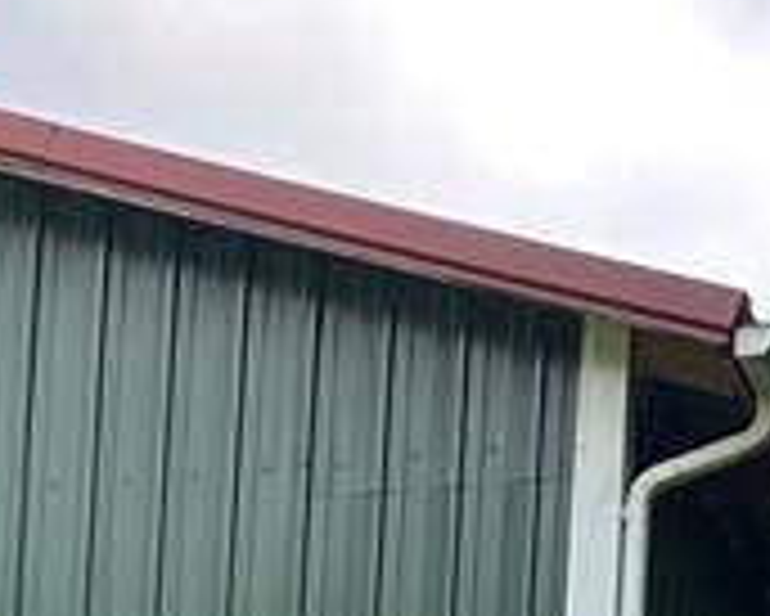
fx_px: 3192
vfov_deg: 10.1
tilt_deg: +2.0
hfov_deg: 13.5
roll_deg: -4.0
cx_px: -63
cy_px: 1259
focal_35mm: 140
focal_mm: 6.86
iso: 80
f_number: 1.78
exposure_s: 1/810
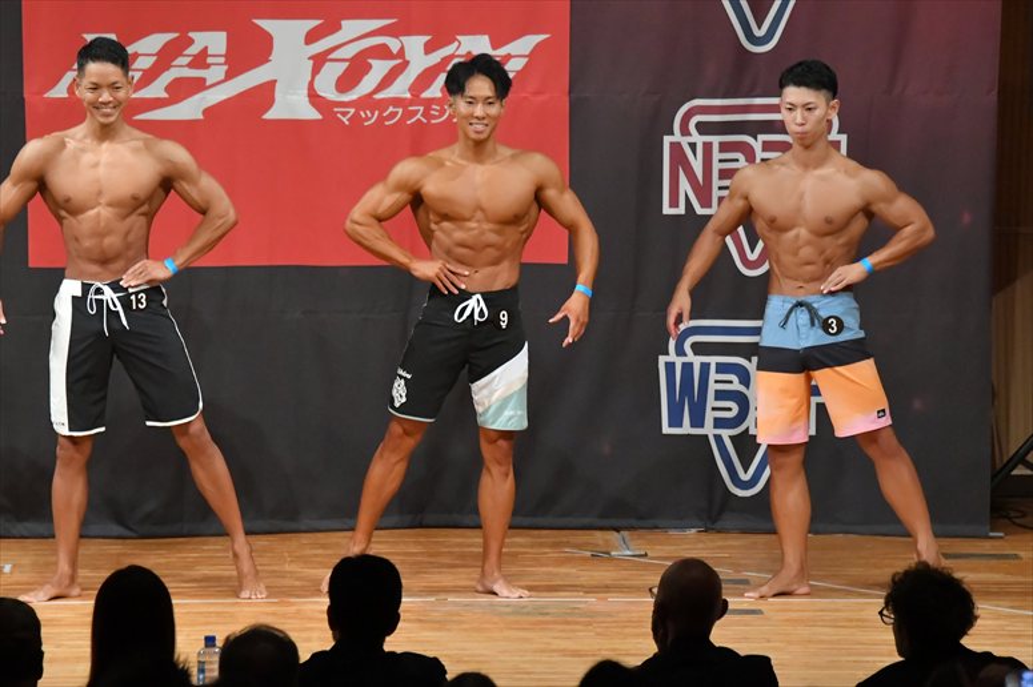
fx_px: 7314
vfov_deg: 5.4
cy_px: 344
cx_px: 516
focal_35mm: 255
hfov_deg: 8.1
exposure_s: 1/400
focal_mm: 170
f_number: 5.6
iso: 9000
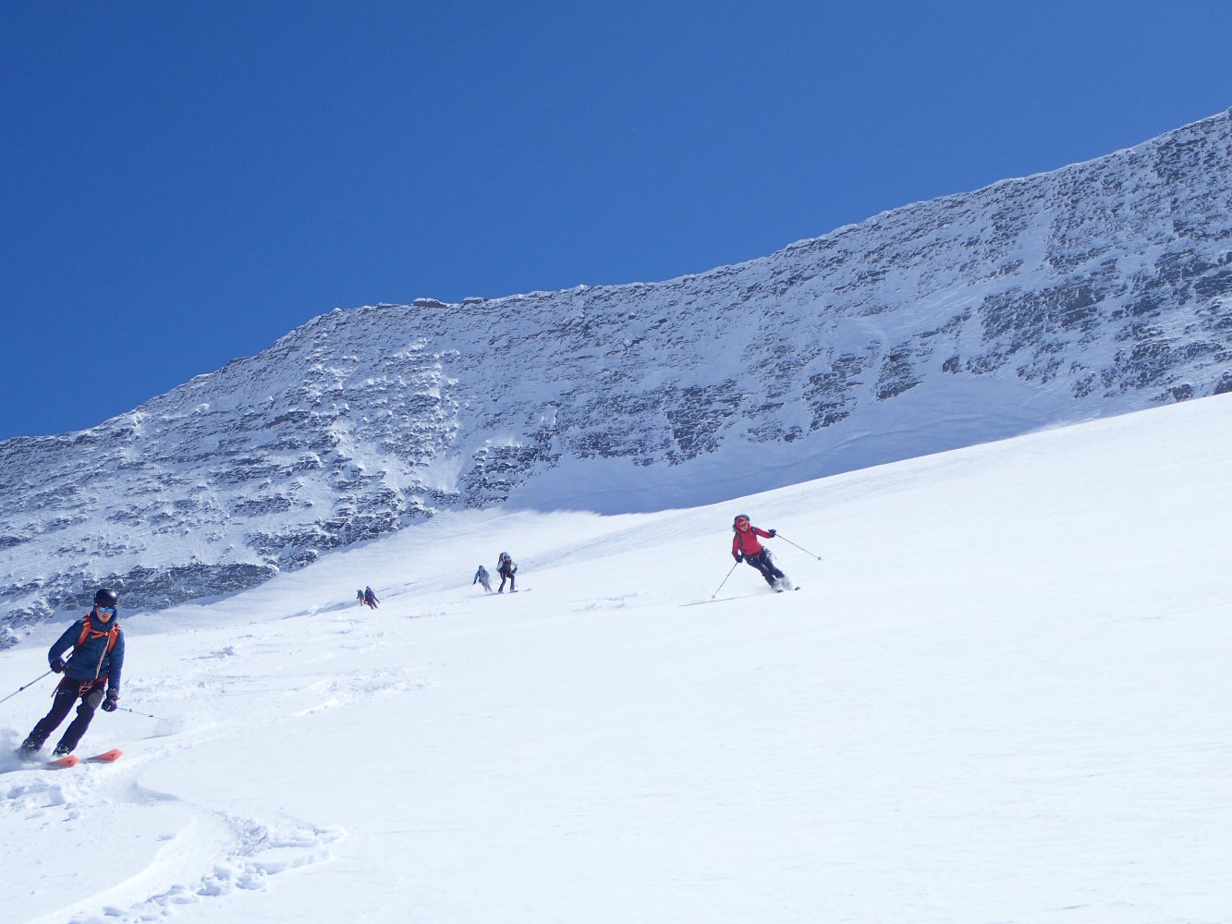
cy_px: 462
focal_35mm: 57
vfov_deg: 25.7
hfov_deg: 33.8
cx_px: 616
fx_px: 2029
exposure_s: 1/125
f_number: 14
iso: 100
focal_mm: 10.29
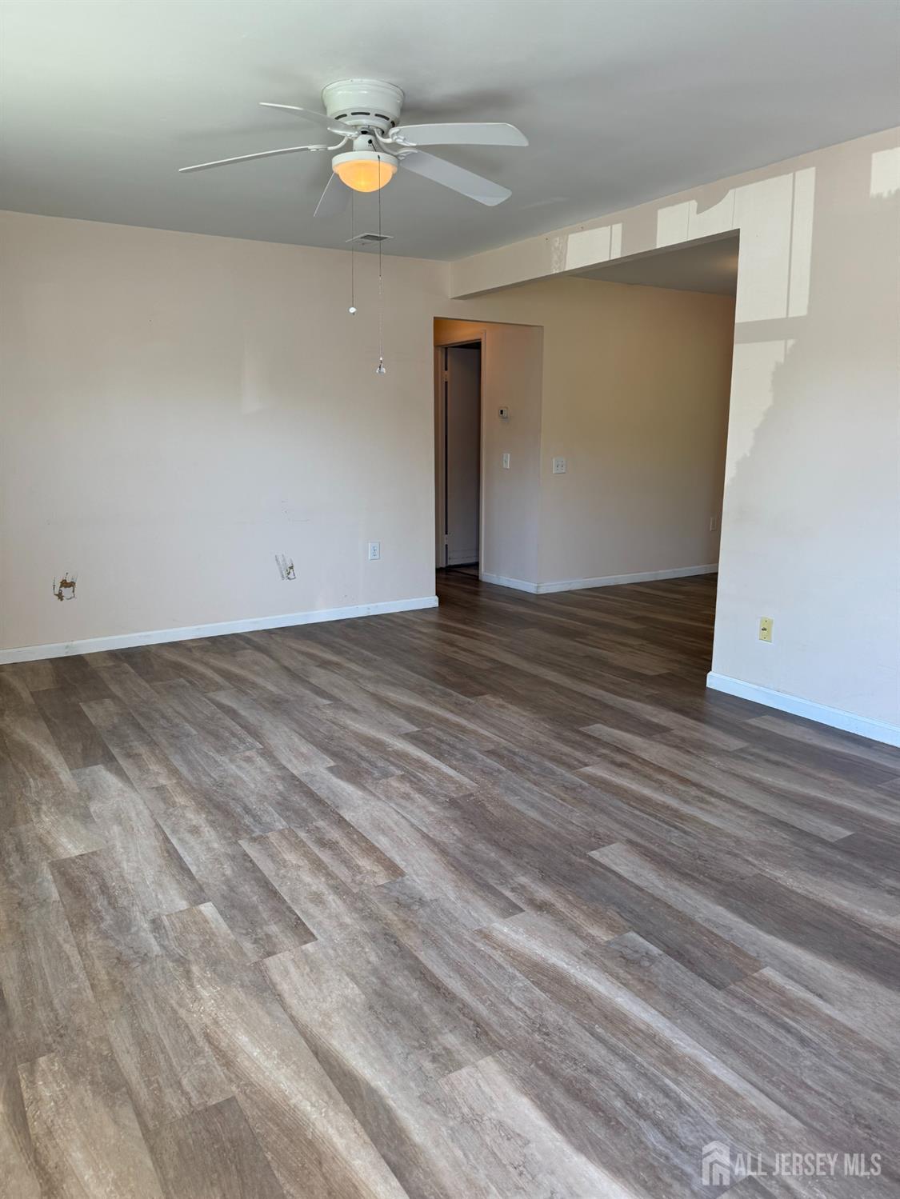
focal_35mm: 24
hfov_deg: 56.8
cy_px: 600
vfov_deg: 71.6
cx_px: 450
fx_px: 832
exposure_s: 1/230
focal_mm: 6.76
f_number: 1.78
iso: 125
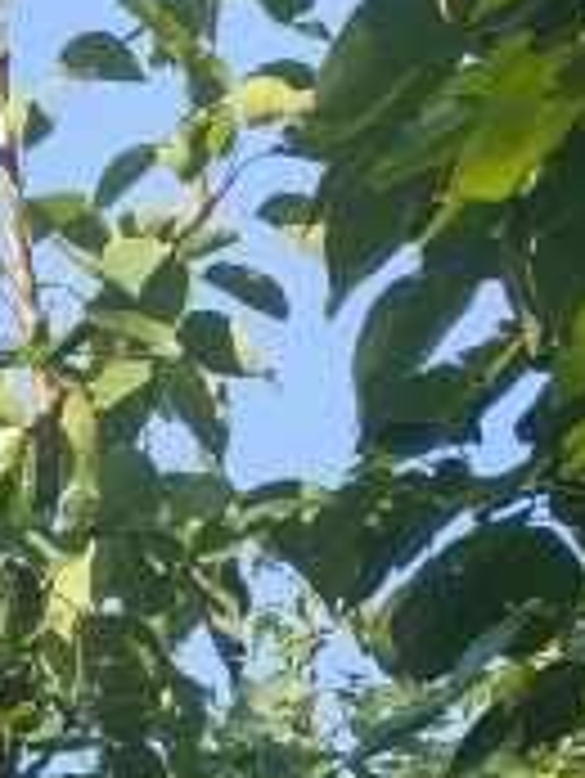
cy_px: 2170
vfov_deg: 9.9
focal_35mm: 160
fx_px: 3601
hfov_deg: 8.1
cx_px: -1120
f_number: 1.8
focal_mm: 4.84
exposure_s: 1/989
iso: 80
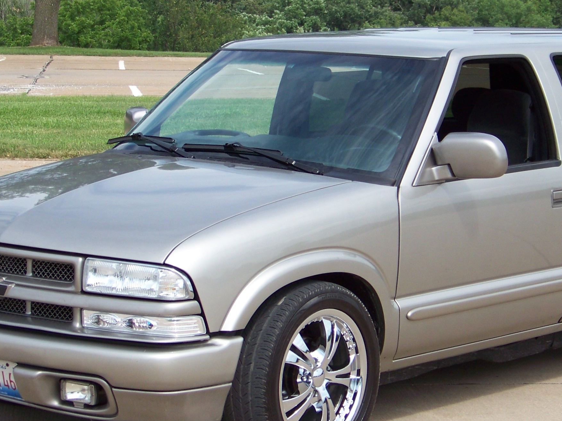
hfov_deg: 17.0
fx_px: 1883
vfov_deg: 12.8
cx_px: 329
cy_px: 193
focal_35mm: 116
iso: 66
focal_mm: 10.5
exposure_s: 1/800
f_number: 3.2
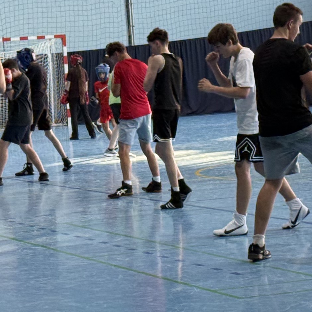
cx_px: 186
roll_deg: +3.7
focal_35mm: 182
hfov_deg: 9.6
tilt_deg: -0.1
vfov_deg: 9.6
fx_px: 1856
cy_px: 81
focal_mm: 6.76
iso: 64
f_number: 1.78
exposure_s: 1/50
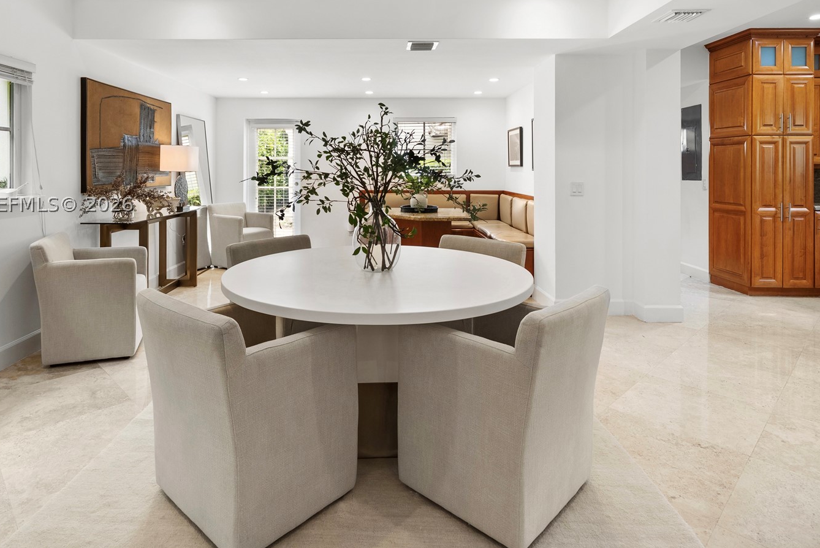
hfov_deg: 86.7
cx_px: 374
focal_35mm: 19
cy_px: 204
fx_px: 433
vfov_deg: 63.7
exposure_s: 1/6
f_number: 8
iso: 400
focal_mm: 15
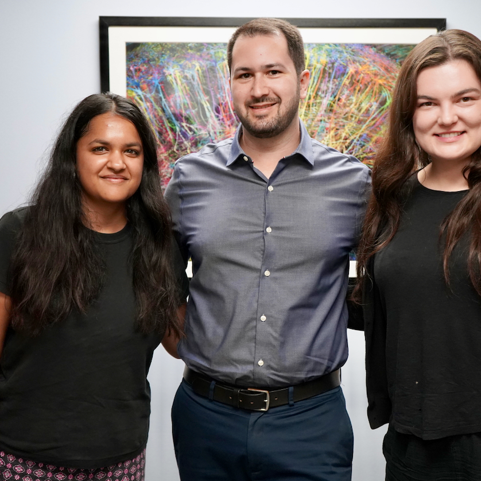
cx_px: 280
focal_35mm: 61
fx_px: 959
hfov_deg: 28.1
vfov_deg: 28.2
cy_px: 242
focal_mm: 47
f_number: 4.5
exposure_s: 1/160
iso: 5000
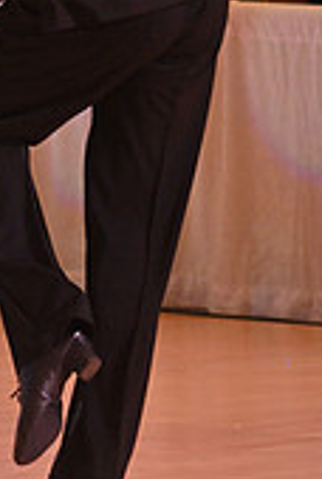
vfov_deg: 4.5
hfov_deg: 3.0
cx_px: -38
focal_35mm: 460
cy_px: -93
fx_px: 6146
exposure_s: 1/400
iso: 2000
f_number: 5
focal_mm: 135
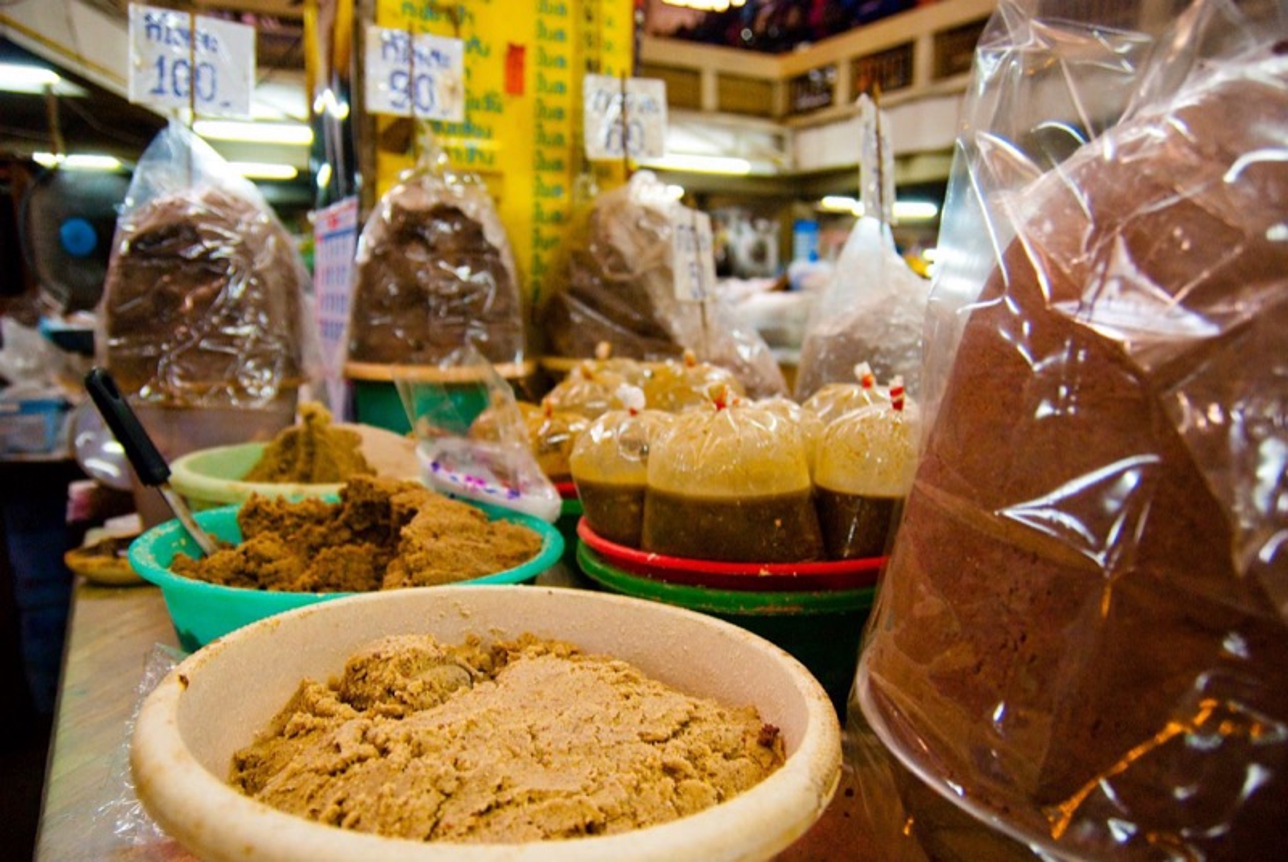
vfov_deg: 50.5
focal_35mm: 26
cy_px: 431
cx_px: 644
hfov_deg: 70.4
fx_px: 913
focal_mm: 17
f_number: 2.8
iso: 900
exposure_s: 1/40
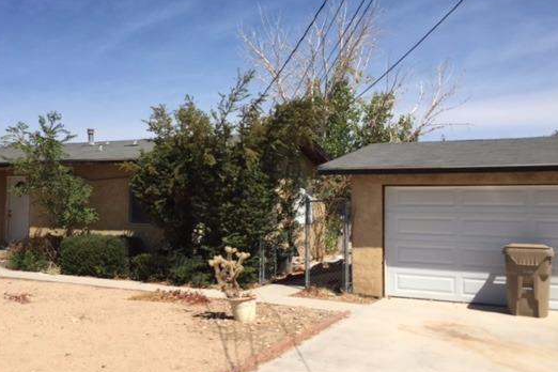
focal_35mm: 37
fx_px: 573
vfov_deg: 35.9
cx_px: 227
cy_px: 196
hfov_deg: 51.6
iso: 32
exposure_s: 1/2475
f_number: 2.2
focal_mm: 4.15
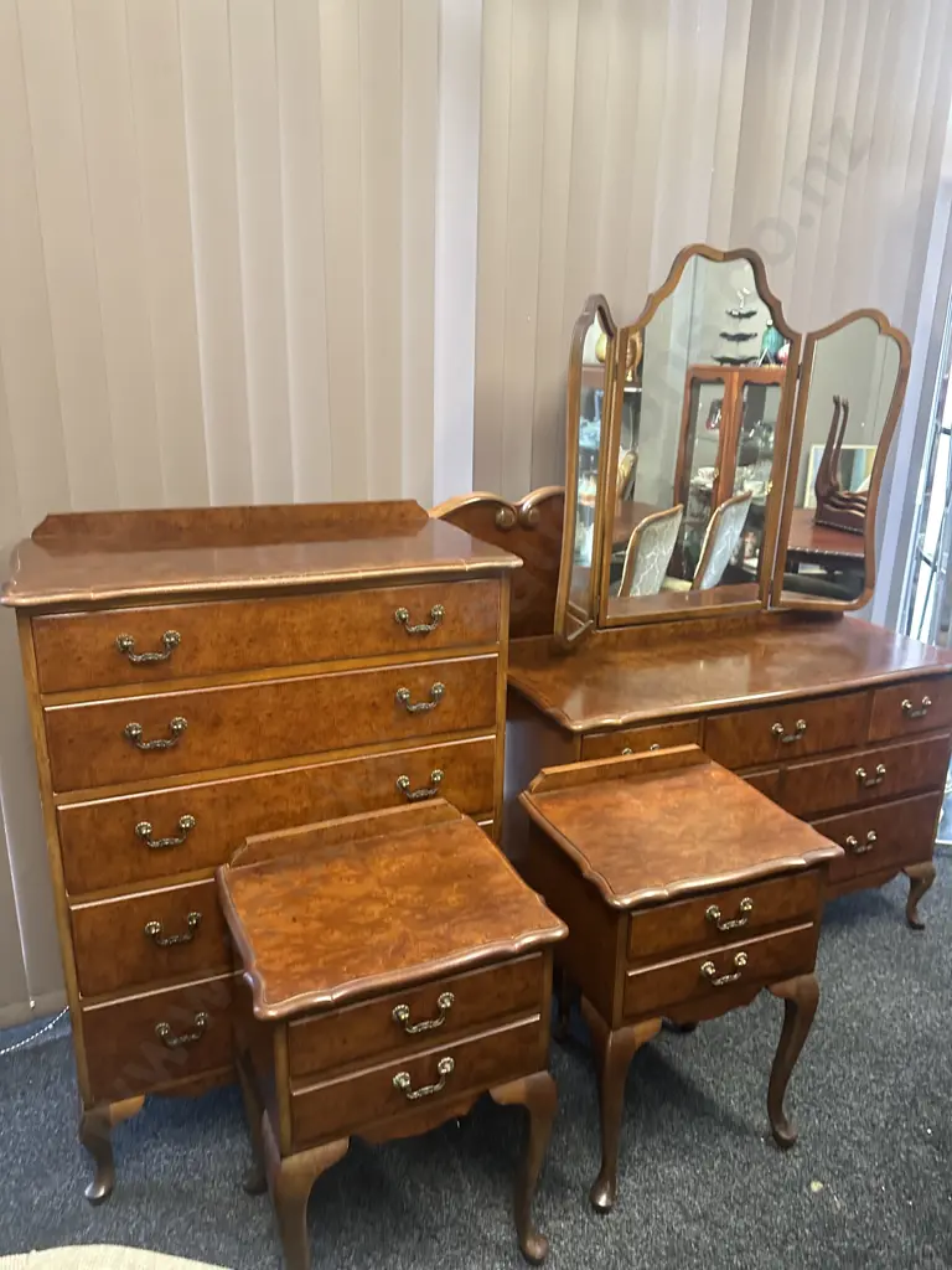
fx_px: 880
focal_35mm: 24
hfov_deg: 56.8
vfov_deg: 71.6
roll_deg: -1.9
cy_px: 635
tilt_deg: -15.1
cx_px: 476
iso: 400
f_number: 1.78
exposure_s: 1/50
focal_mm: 6.86
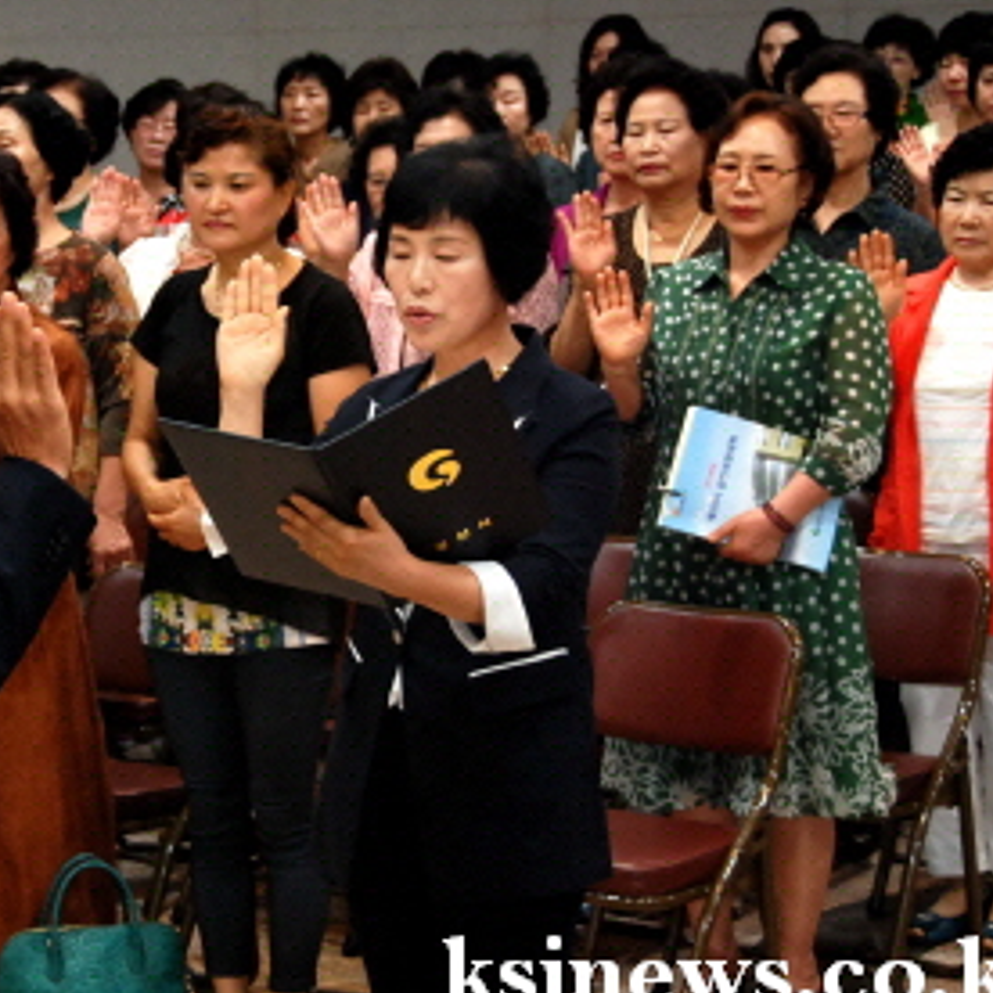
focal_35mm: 111
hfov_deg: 15.6
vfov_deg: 15.7
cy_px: 482
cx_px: 241
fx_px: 3602
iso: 800
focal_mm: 48
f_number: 4.8
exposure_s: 1/60
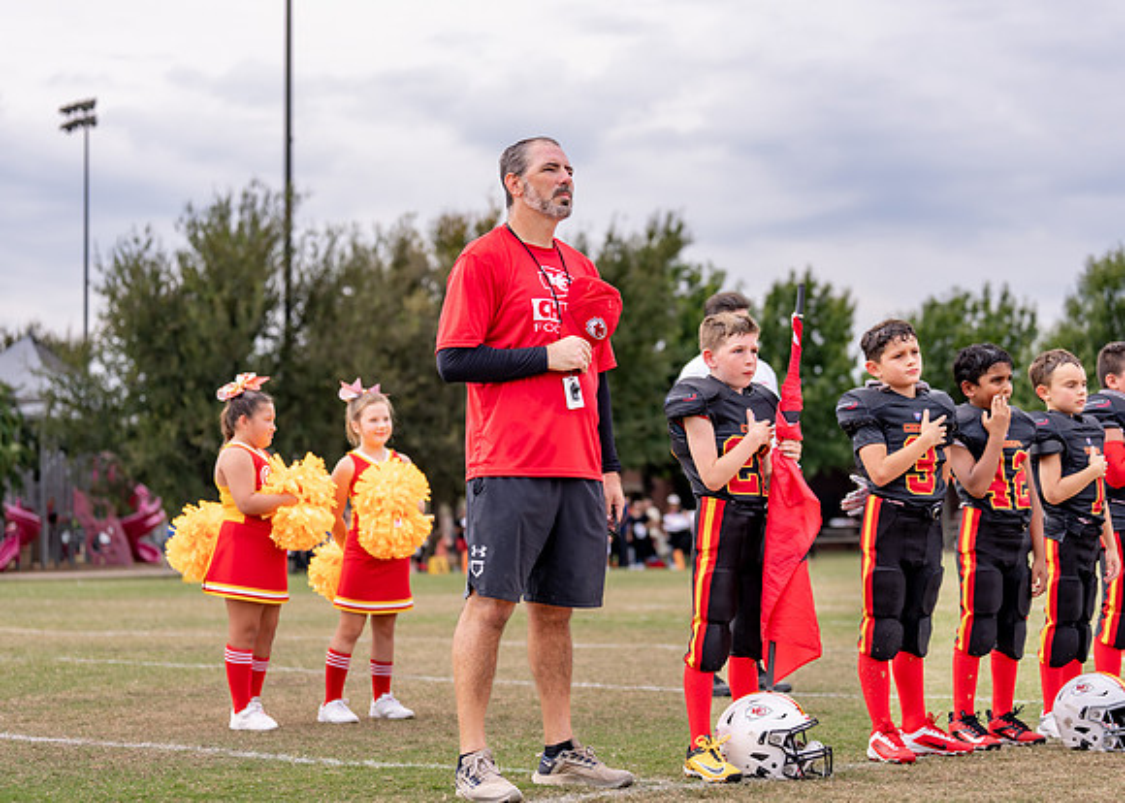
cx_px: 562
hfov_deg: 26.6
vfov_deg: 19.1
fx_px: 2384
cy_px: 402
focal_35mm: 75
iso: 100
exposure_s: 1/1000
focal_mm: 70
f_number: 2.8
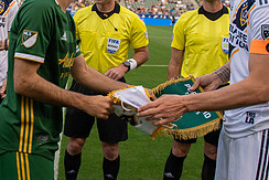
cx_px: 79
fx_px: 426
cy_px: 30
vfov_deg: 23.4
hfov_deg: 34.5
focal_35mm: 57
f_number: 2.8
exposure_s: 1/1000
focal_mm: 24
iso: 400
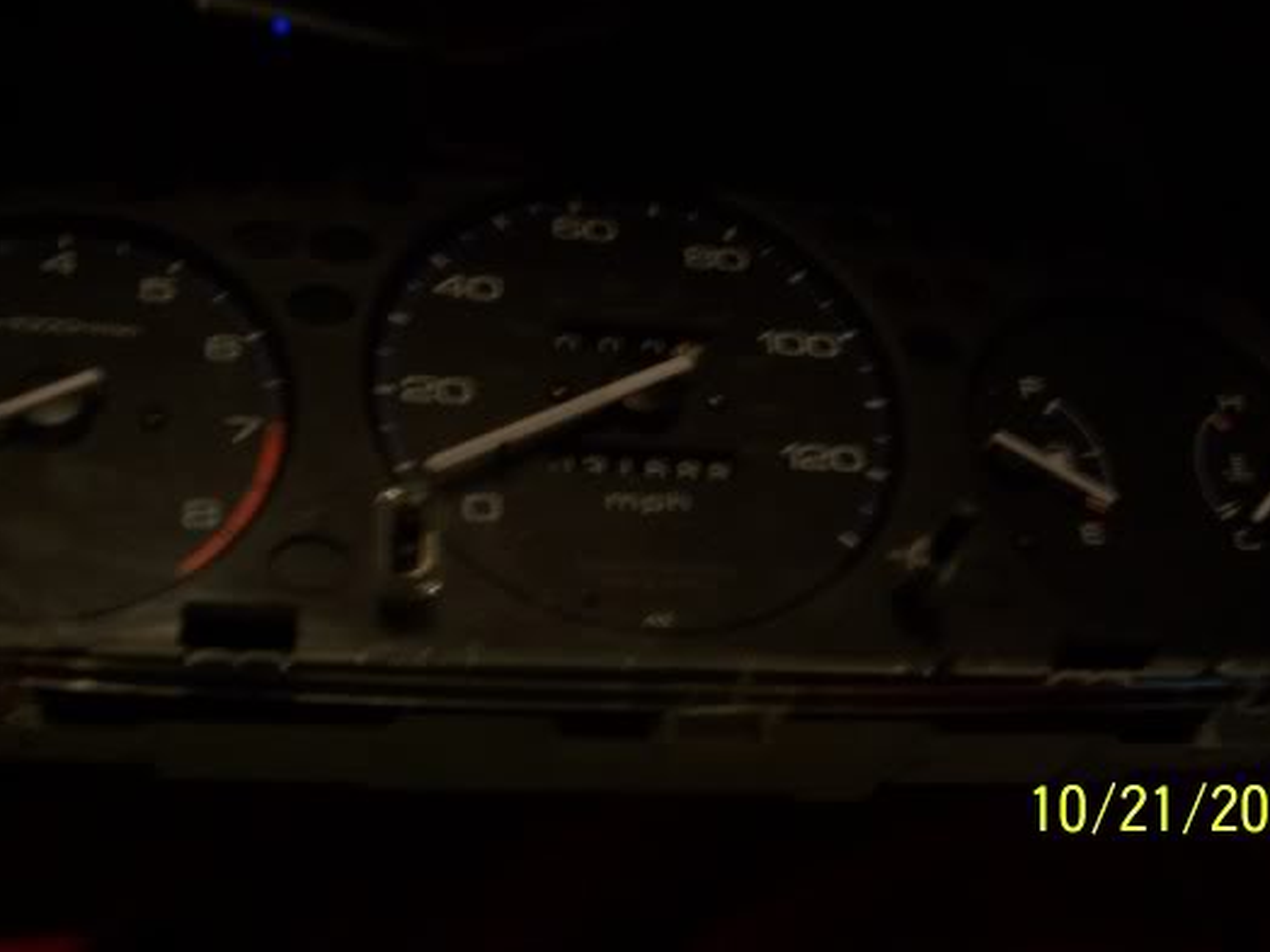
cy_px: 375
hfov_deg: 42.9
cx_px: 640
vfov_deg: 32.8
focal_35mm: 44
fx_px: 1614
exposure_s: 1/8
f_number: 3
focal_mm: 6
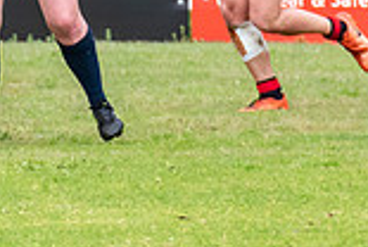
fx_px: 30992
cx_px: -137
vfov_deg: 0.5
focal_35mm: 3026
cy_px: -109
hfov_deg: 0.7
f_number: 7.1
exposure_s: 1/1250
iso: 1250
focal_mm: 460
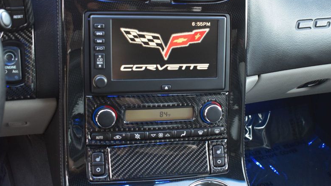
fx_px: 489
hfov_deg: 37.1
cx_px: 214
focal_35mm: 56
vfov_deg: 21.6
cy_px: 84
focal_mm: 27
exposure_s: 1/15
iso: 900
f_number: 6.3
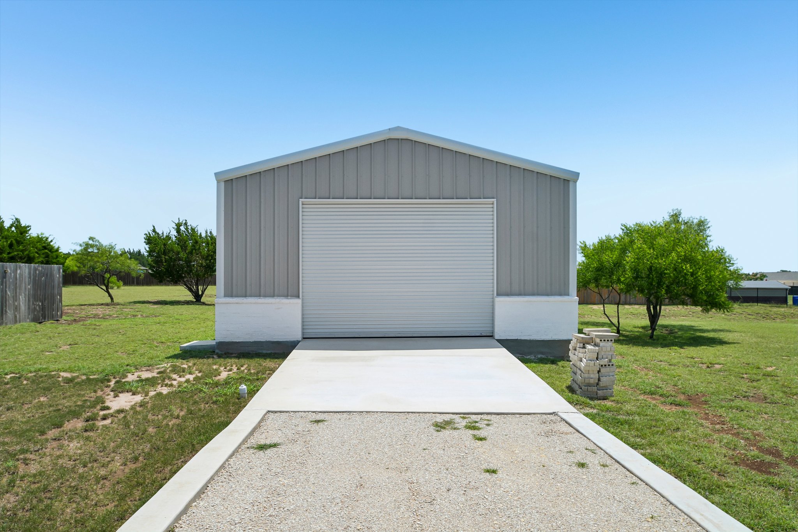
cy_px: 266
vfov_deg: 57.2
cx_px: 399
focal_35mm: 22
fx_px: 488
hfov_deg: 78.6
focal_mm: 15
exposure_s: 1/1250
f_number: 8
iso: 400
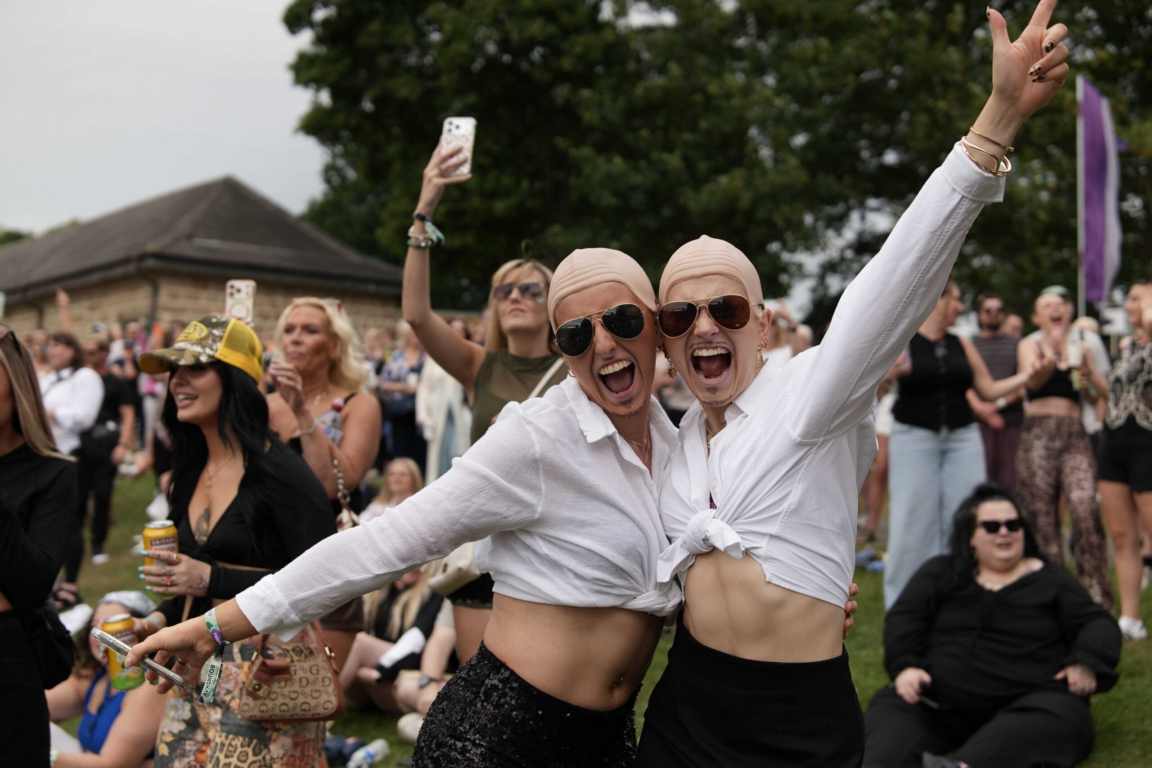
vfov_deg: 33.0
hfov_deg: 47.9
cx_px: 576
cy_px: 384
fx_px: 1296
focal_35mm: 40
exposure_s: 1/1250
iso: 100
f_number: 2
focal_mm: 27
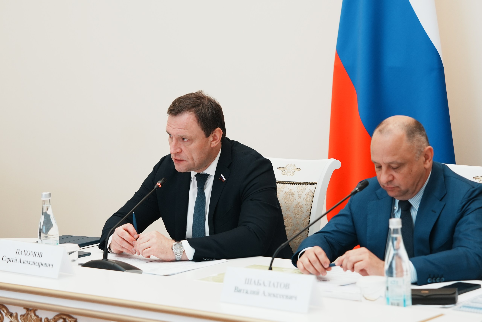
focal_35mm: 105
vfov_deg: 13.0
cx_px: 241
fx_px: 1406
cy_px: 161
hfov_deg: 19.5
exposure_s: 1/100
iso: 500
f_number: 2.8
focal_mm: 70
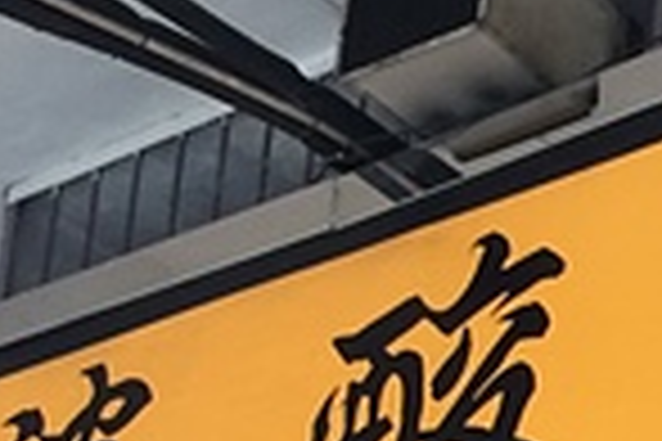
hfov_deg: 14.7
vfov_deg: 9.4
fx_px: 2501
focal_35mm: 136
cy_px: 882
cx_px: 739
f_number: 2.2
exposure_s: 1/30
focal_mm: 4.12
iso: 32
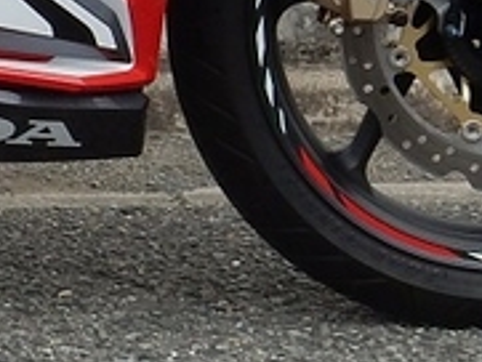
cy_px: -253
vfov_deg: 6.1
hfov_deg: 8.1
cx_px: -314
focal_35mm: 238
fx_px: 3316
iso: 125
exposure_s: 1/400
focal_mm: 7.6
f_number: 4.2
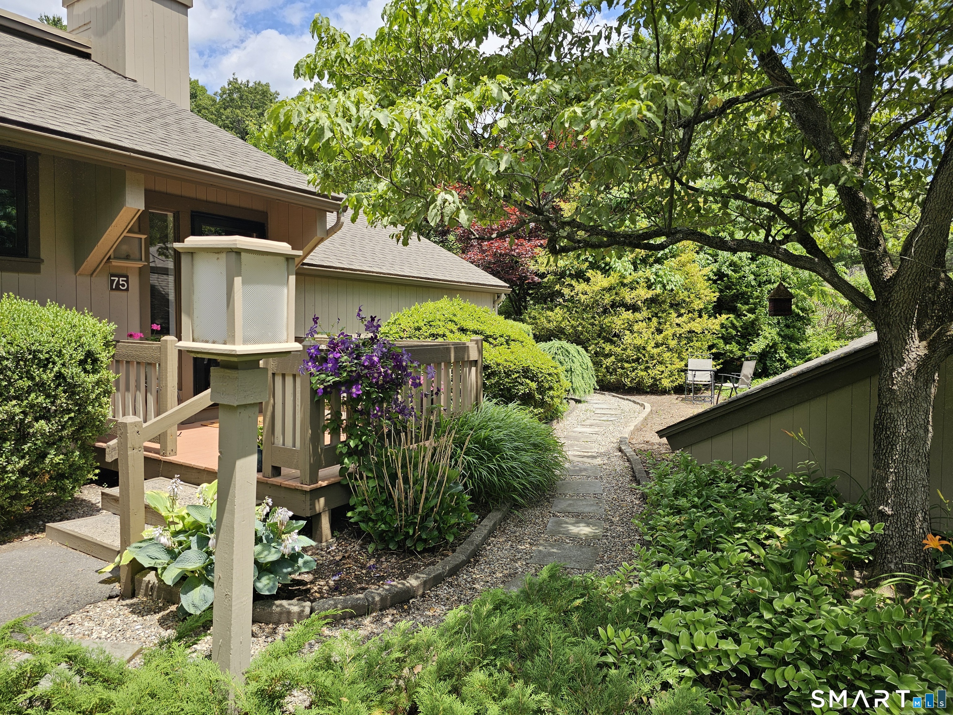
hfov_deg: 73.9
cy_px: 358
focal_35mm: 23
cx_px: 476
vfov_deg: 58.9
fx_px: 633
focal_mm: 6.3
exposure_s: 1/372
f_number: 1.7
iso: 10
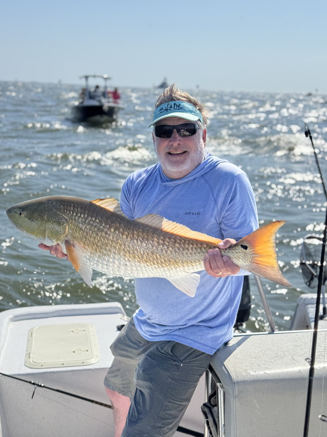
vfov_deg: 39.7
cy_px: 218
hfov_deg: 30.3
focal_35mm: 48
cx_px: 164
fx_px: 605
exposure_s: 1/5376
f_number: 1.78
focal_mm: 6.76
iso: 64
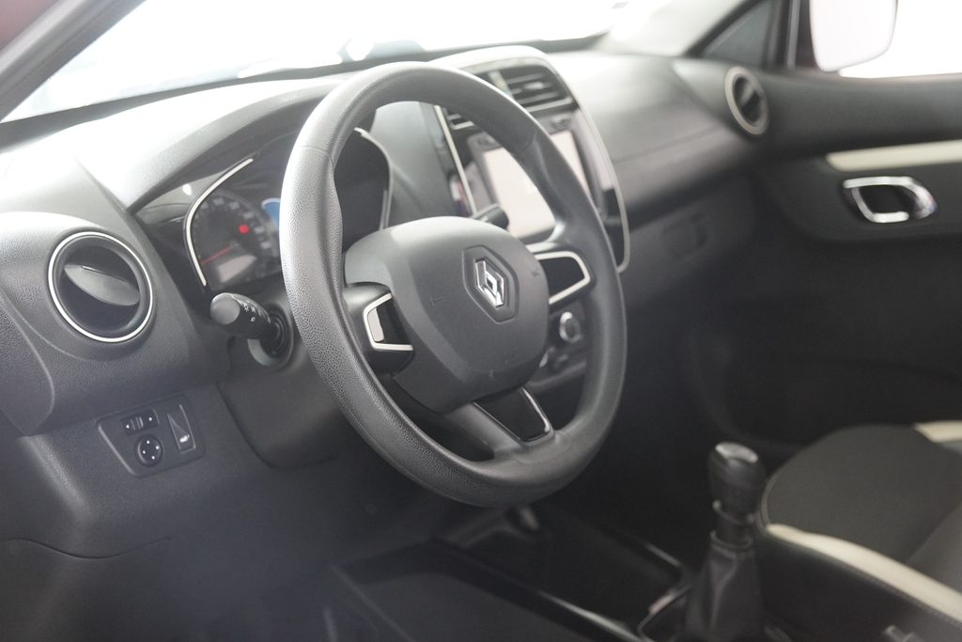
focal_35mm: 54
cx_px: 481
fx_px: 1443
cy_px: 321
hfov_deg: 36.9
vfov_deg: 25.1
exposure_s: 1/160
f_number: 2.8
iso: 2500
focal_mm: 36
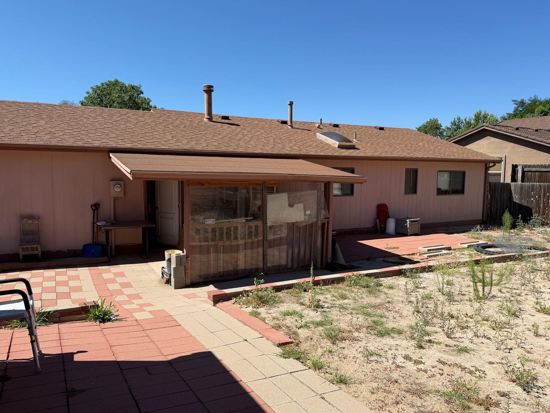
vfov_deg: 54.9
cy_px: 213
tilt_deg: -3.9
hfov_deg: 69.4
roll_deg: +2.1
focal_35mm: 25
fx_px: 397
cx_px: 266
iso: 80
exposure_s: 1/4673
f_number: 1.78
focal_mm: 6.76
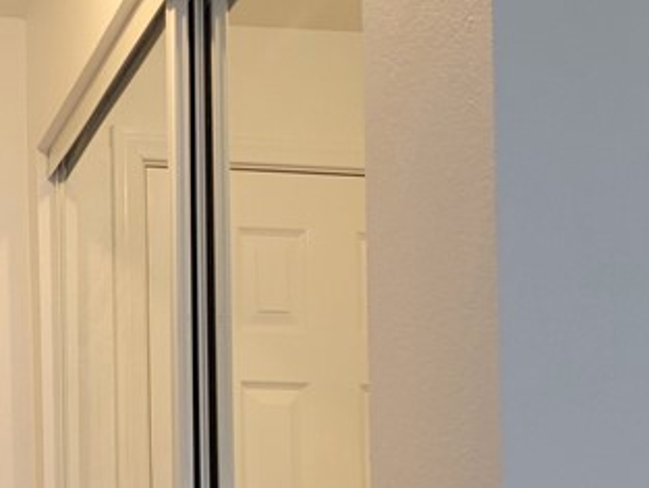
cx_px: -83
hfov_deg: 21.7
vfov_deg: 16.5
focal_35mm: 85
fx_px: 1594
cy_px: 629
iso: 250
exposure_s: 1/120
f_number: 1.8
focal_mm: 5.4
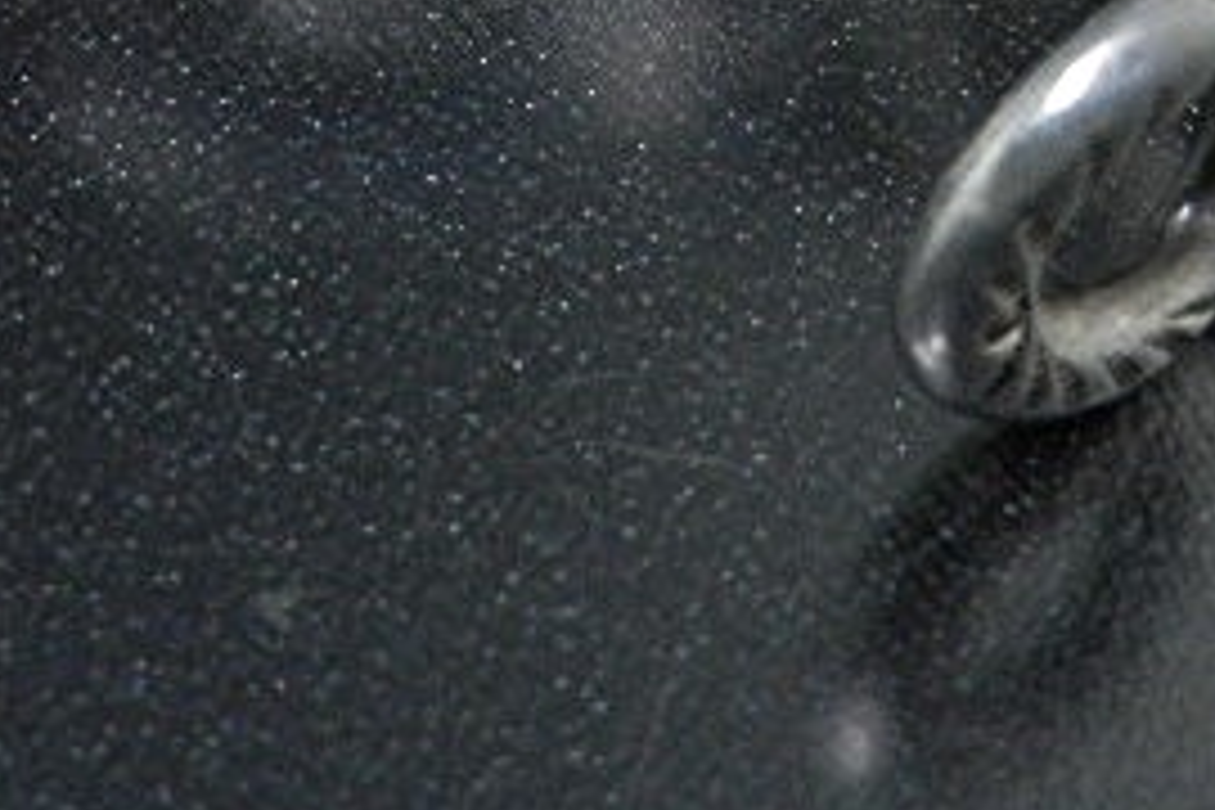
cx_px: 392
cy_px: -117
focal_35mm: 111
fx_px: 3746
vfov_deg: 12.1
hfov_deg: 18.4
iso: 800
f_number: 7.6
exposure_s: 1/30
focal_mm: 8.1
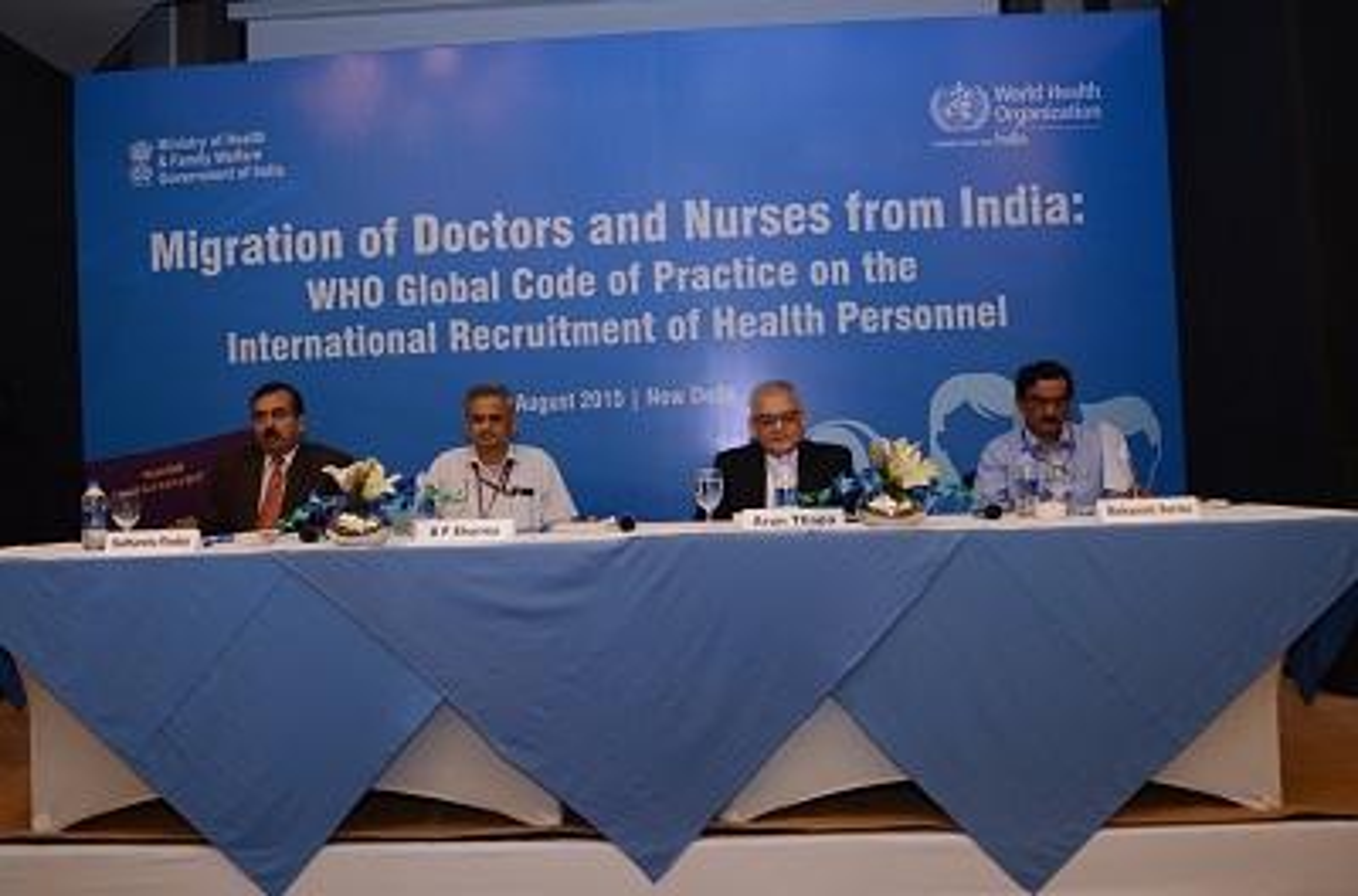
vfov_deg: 41.4
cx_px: 679
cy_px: 448
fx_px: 1185
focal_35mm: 32
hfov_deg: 59.6
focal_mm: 21
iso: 1000
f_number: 5.6
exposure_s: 1/100
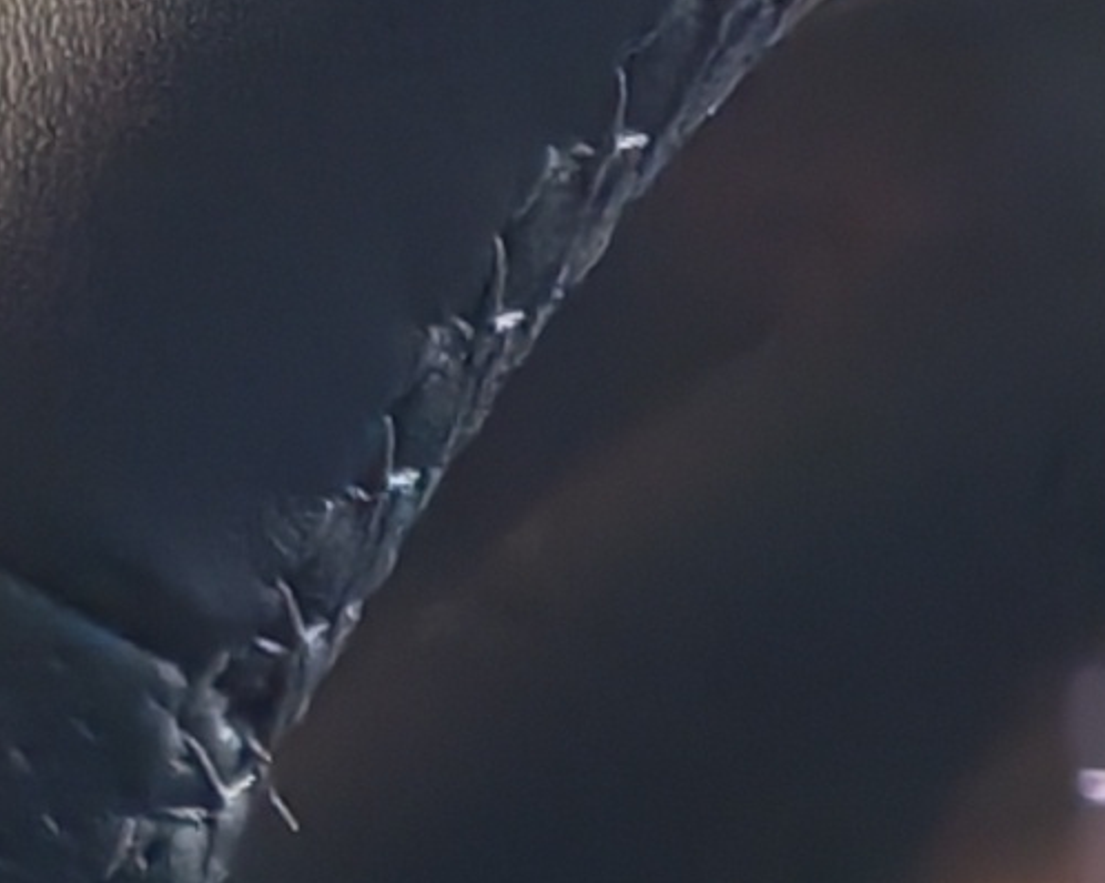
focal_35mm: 249
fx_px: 8140
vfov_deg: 5.7
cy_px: 2915
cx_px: 3157
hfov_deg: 7.0
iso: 1119
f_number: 1.9
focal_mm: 6.12
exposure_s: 1/100
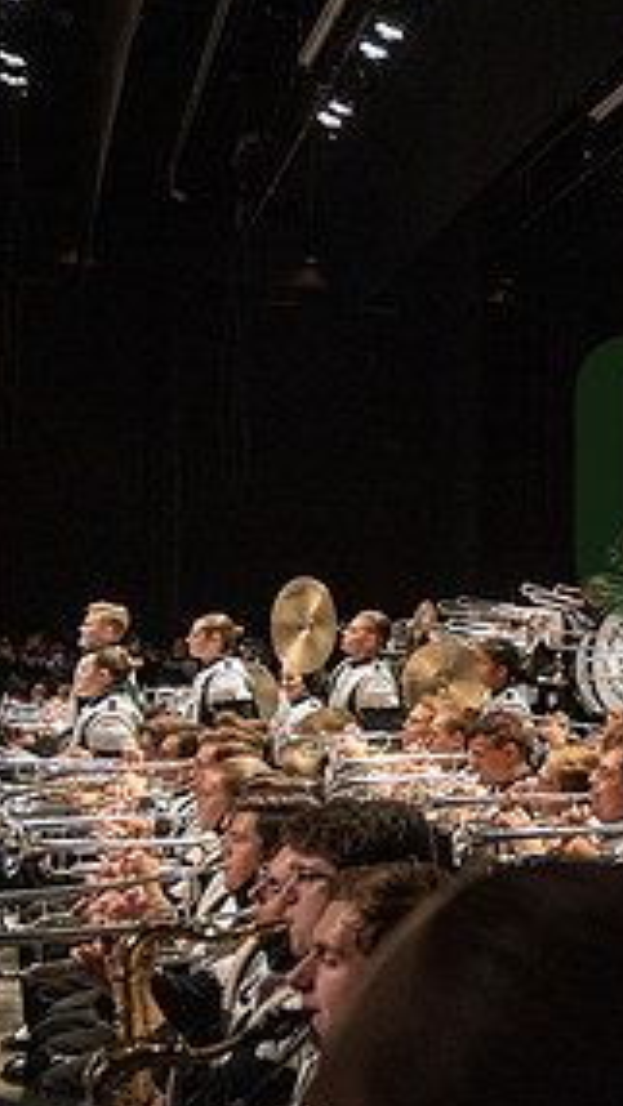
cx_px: 867
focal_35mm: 51
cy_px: 516
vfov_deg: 40.6
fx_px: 1497
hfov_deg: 20.8
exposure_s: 1/500
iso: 2500
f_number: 4
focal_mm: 24
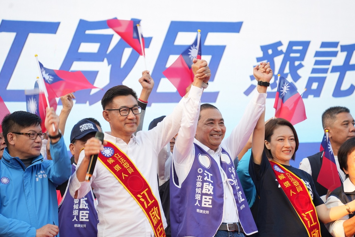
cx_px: 172
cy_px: 126
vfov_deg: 10.4
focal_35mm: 132
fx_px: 1301
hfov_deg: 15.5
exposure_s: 1/125
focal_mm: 123
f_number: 5
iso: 250
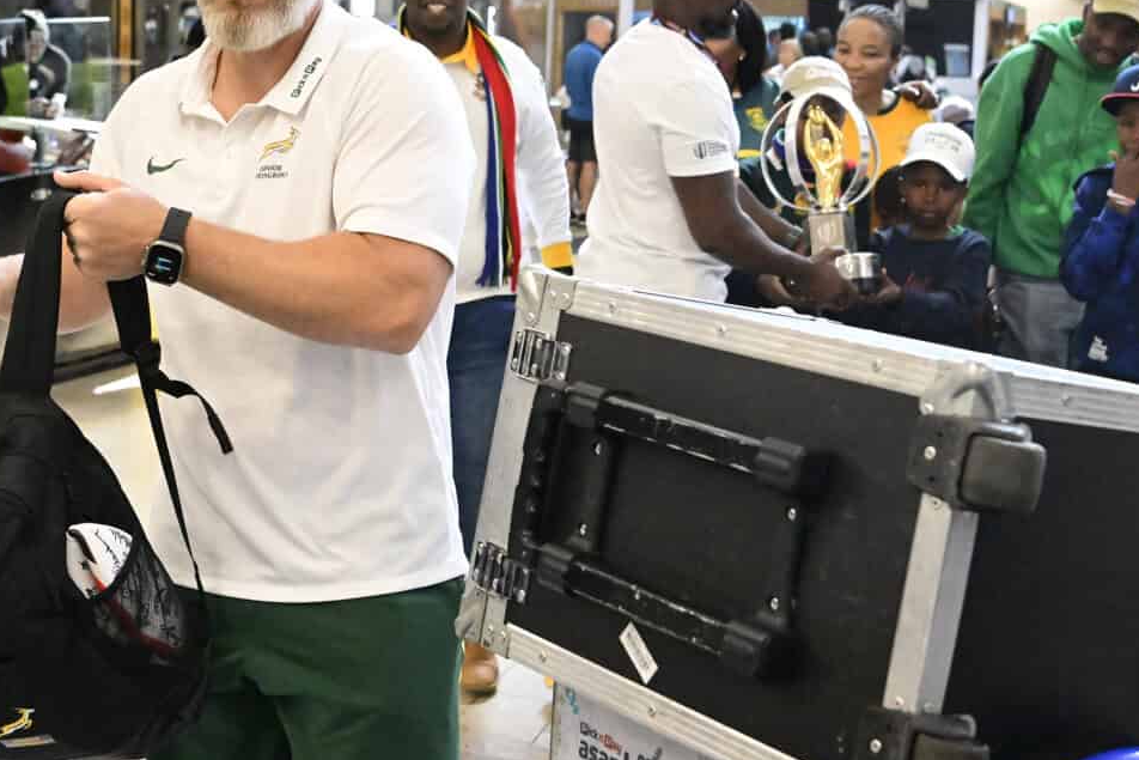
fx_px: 1993
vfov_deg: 21.5
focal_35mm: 63
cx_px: 463
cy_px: 279
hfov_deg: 31.8
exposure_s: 1/800
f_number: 6.3
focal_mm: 40
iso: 20000
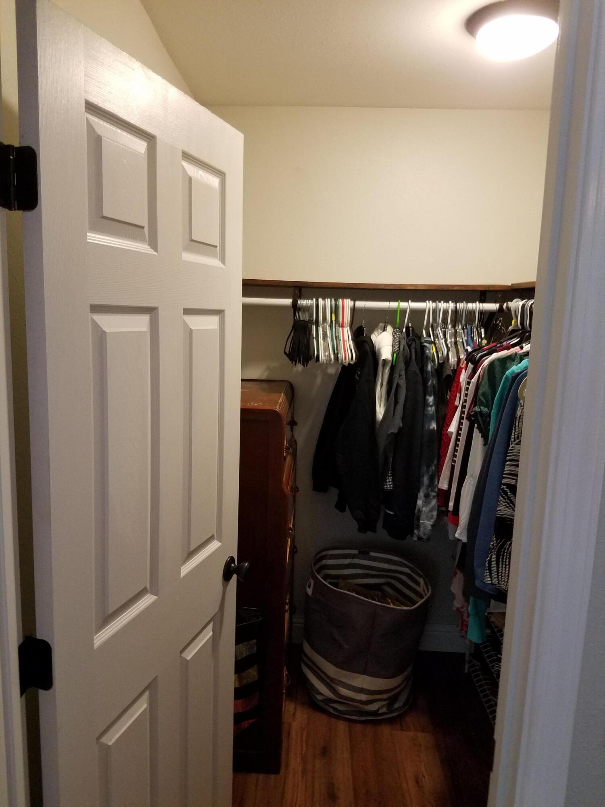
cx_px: 302
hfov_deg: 53.1
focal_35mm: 26
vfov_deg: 67.3
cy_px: 404
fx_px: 606
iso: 250
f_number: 1.7
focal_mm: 4.2
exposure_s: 1/20
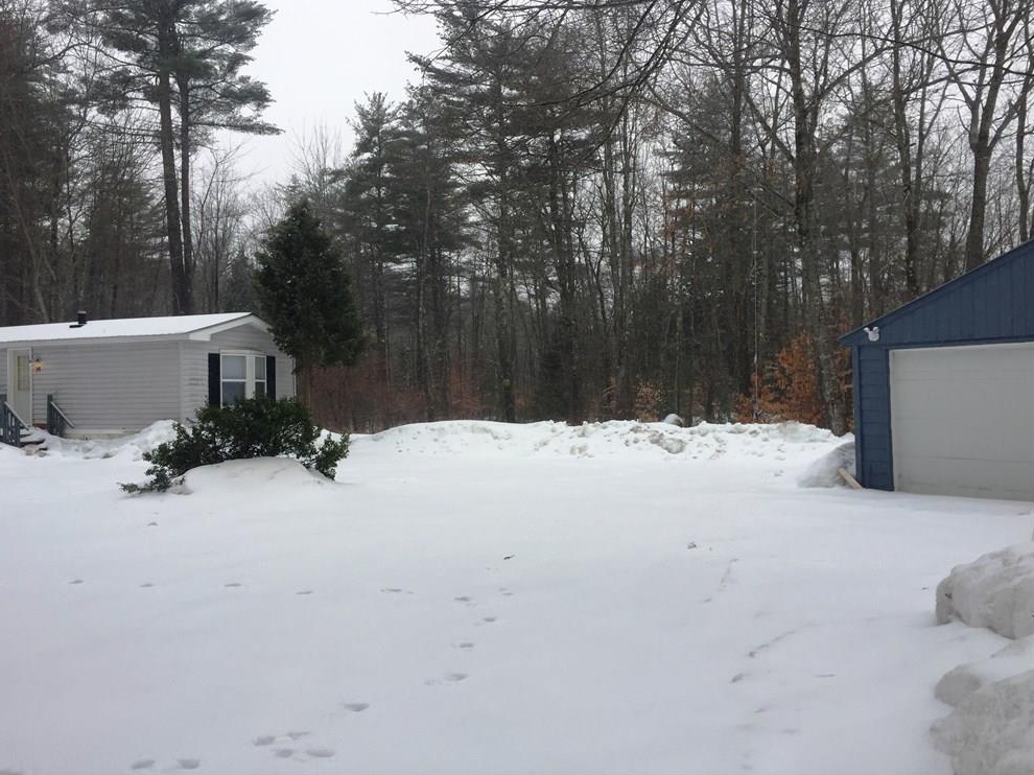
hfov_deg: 60.0
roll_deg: +0.7
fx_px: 896
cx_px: 502
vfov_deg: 46.8
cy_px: 376
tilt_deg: +0.4
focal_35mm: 30
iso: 32
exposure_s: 1/353
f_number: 2.2
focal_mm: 4.15
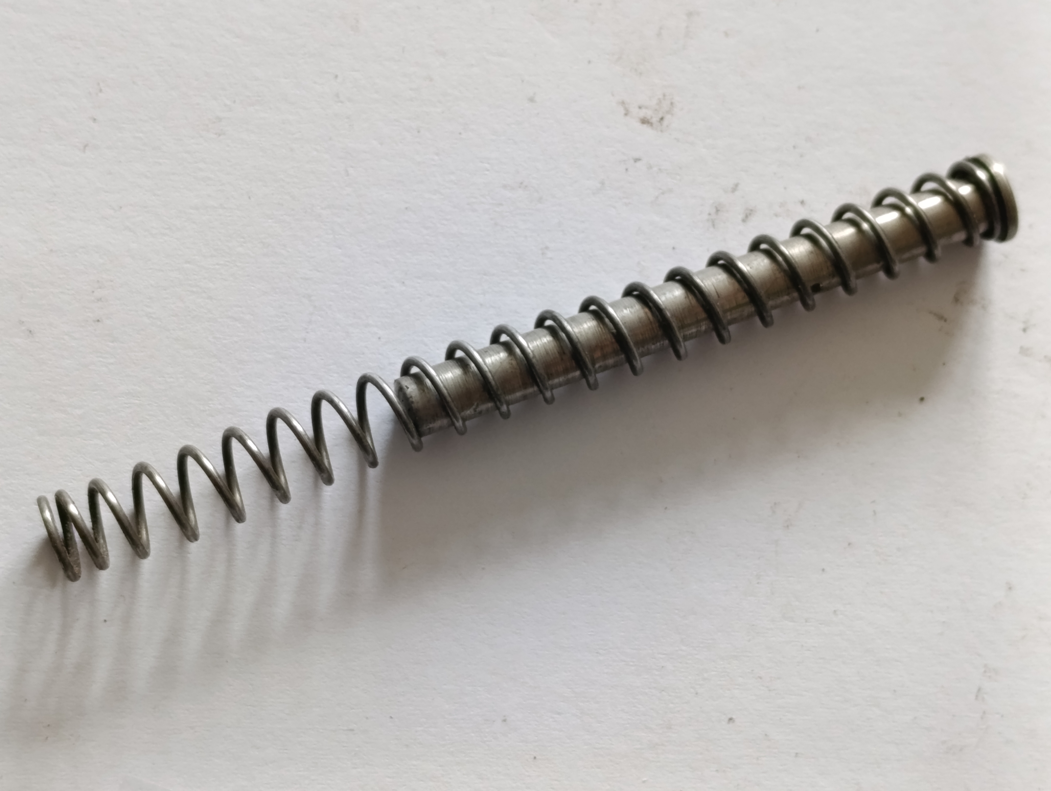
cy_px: 396
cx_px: 526
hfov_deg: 21.3
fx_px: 2797
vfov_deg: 16.1
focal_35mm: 92
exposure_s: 1/100
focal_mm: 6.14
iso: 400
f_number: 1.6
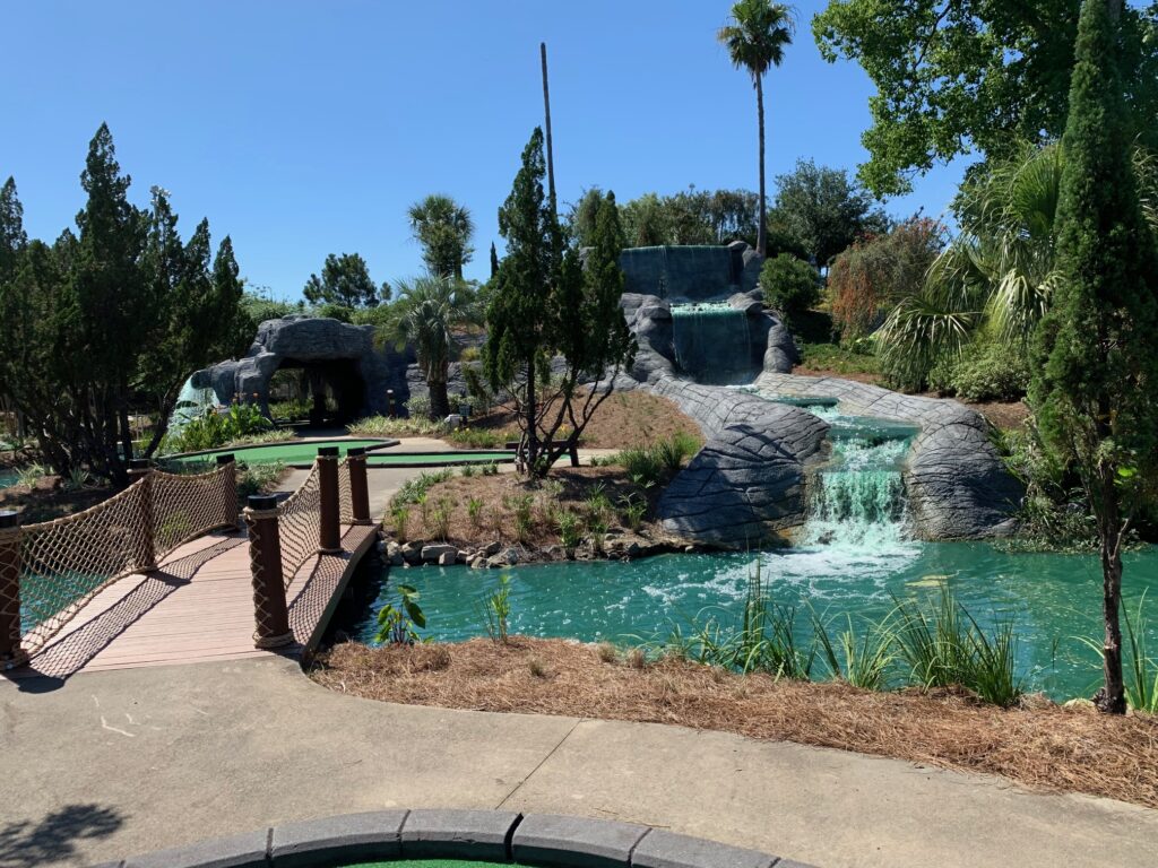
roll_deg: +1.6
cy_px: 434
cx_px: 579
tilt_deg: -2.6
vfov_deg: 53.1
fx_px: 870
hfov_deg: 67.3
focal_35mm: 26
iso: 25
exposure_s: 1/1812
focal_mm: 4.25
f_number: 1.8
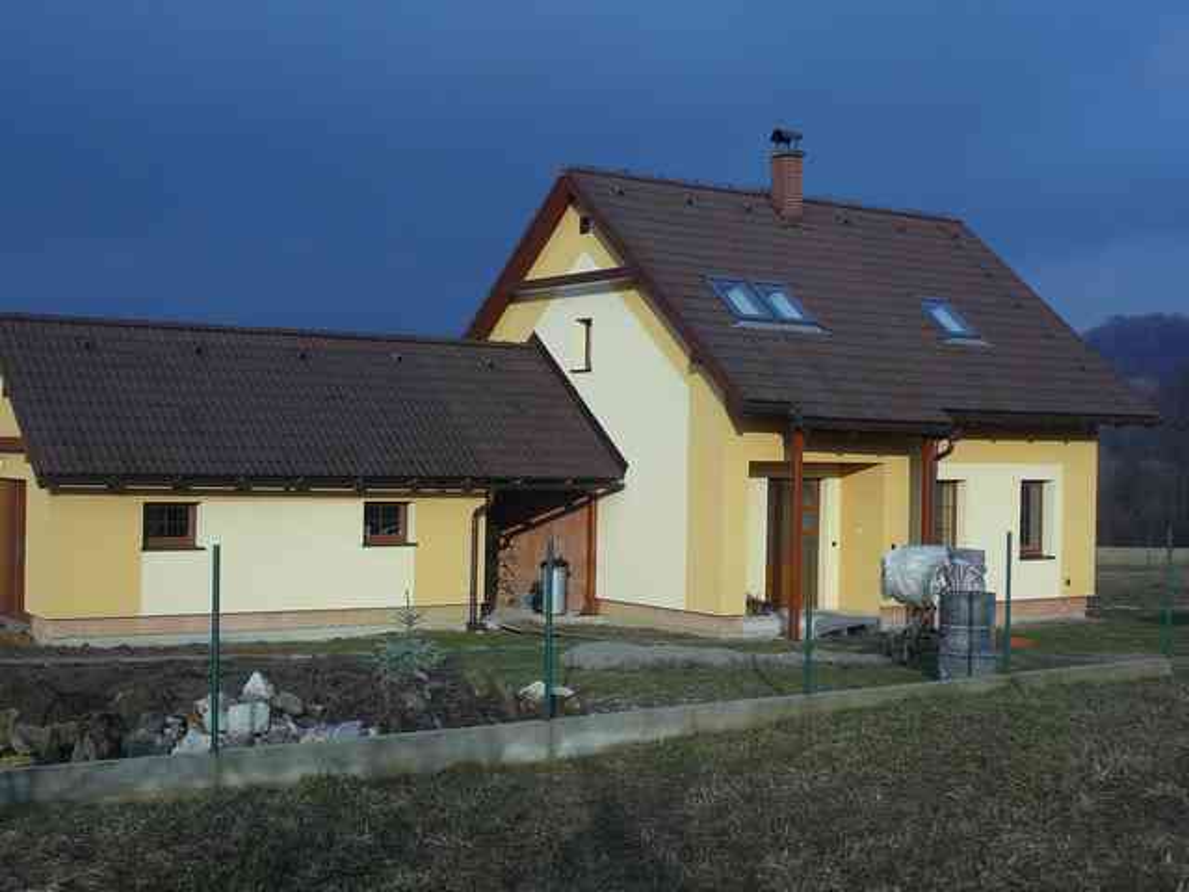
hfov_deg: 38.9
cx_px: 594
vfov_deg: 29.7
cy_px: 446
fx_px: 1683
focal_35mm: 49
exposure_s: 1/1000
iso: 80
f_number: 3.4
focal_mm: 7.3
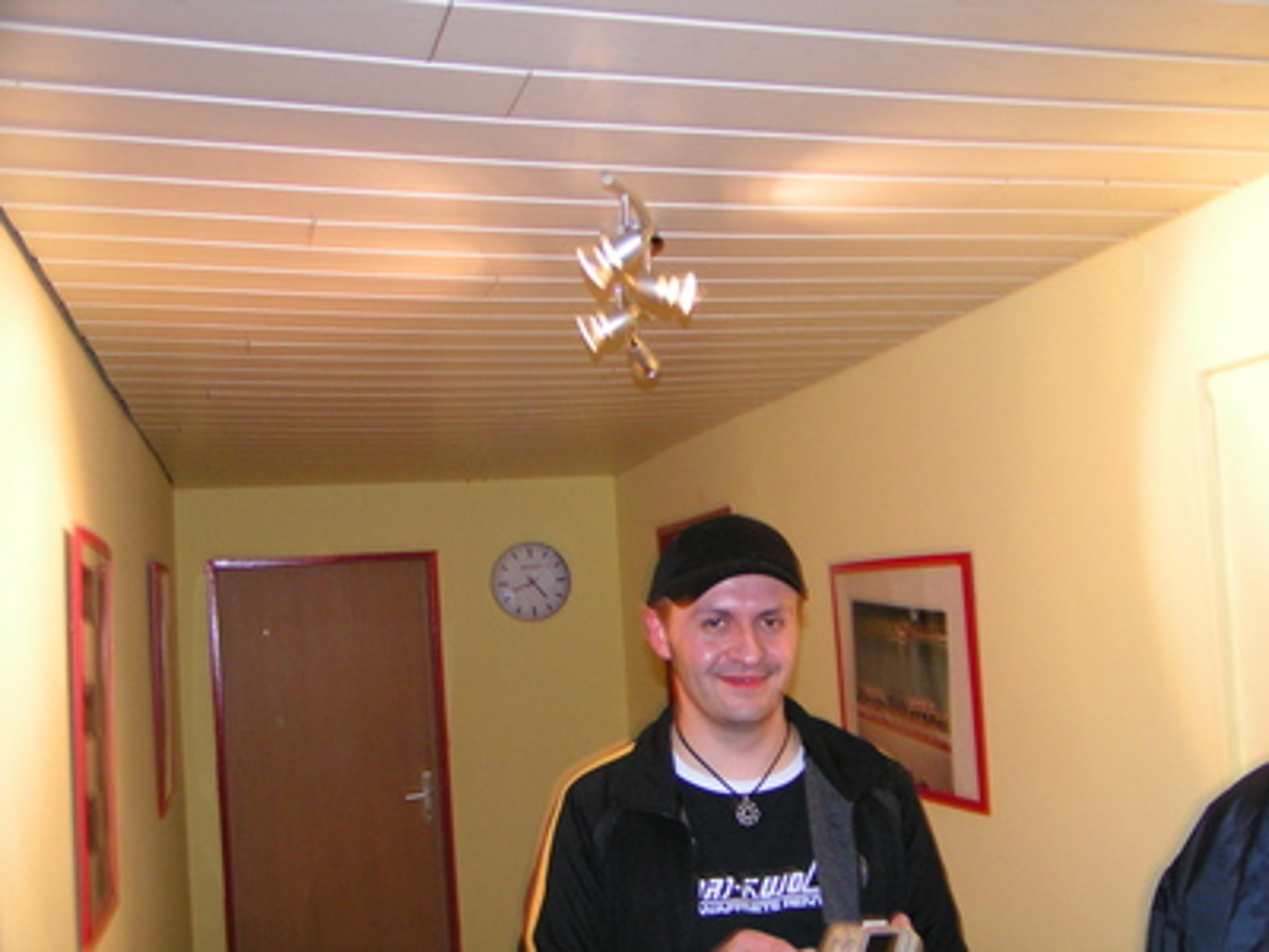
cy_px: 476
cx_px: 634
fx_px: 1393
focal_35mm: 38
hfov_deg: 49.0
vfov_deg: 37.7
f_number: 2.8
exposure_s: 1/40
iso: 200
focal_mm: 5.8
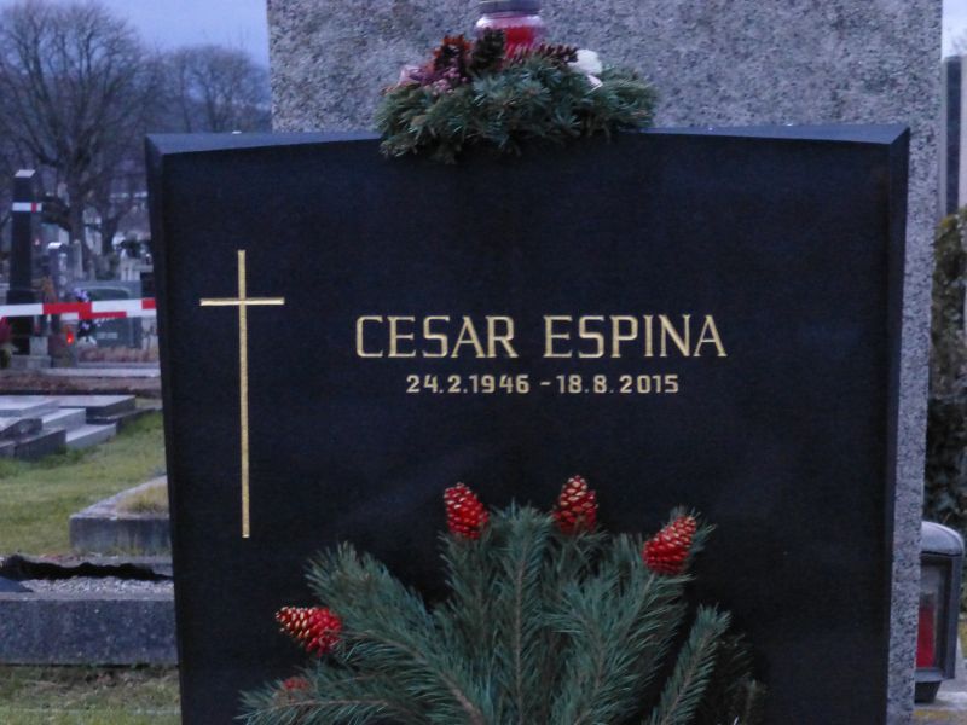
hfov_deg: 17.1
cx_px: 484
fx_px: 3213
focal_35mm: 115
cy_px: 362
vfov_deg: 12.9
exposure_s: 1/15
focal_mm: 20.6
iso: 1600
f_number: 5.3
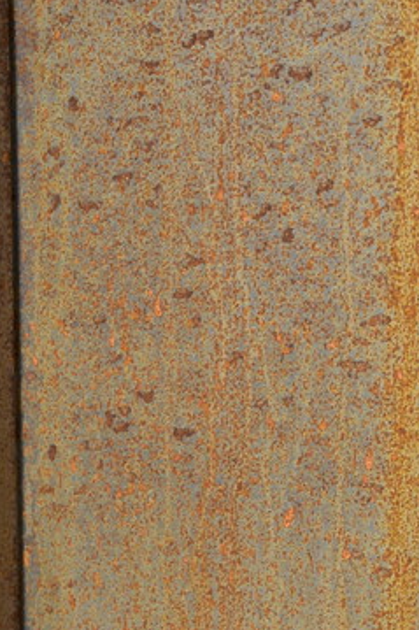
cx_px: 254
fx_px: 2167
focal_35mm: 124
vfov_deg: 16.4
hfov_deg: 11.0
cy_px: 541
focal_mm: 38
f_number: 4.8
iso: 100
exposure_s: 1/80
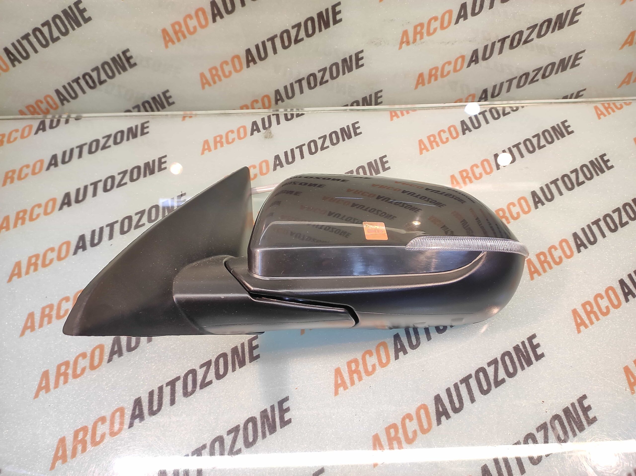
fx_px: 312
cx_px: 318
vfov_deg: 74.7
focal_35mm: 17
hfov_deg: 91.1
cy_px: 238
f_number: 1.79
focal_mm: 4.74
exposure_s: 1/33
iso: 240
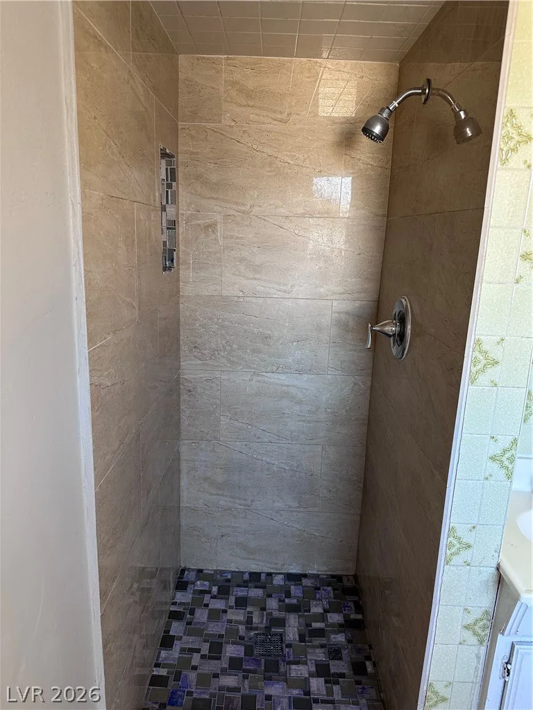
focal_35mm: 24
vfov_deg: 71.6
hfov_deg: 56.8
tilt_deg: -14.4
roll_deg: -3.1
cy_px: 355
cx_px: 266
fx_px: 493
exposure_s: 1/79
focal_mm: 6.86
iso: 250
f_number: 1.78
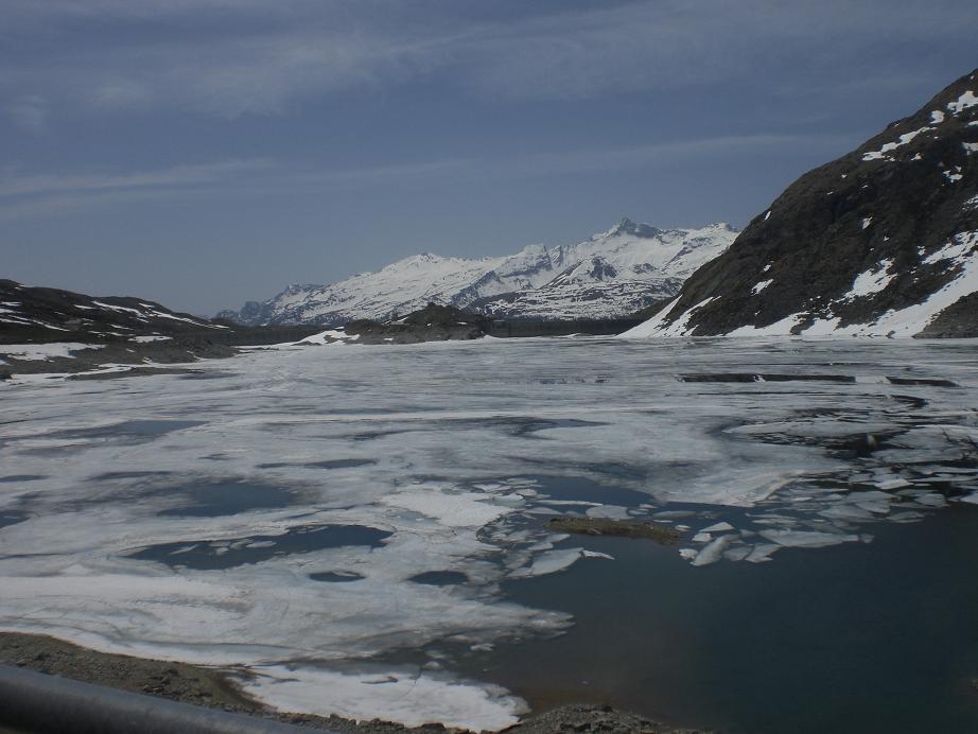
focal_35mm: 38
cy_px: 367
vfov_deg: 37.7
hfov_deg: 49.0
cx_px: 489
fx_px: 1074
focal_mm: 6.3
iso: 50
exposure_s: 1/1250
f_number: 4.4
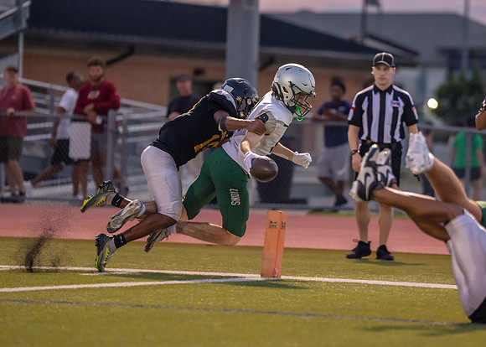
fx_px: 3362
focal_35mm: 244
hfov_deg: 8.3
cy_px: 136
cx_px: 304
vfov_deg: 5.9
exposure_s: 1/1000
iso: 2000
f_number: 2.8
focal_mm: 180
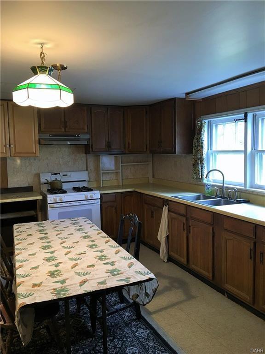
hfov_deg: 48.2
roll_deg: +1.5
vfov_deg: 61.7
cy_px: 177
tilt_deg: -4.2
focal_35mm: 29
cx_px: 132
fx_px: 296
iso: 50
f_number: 2.2
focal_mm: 4.15
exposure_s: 1/15
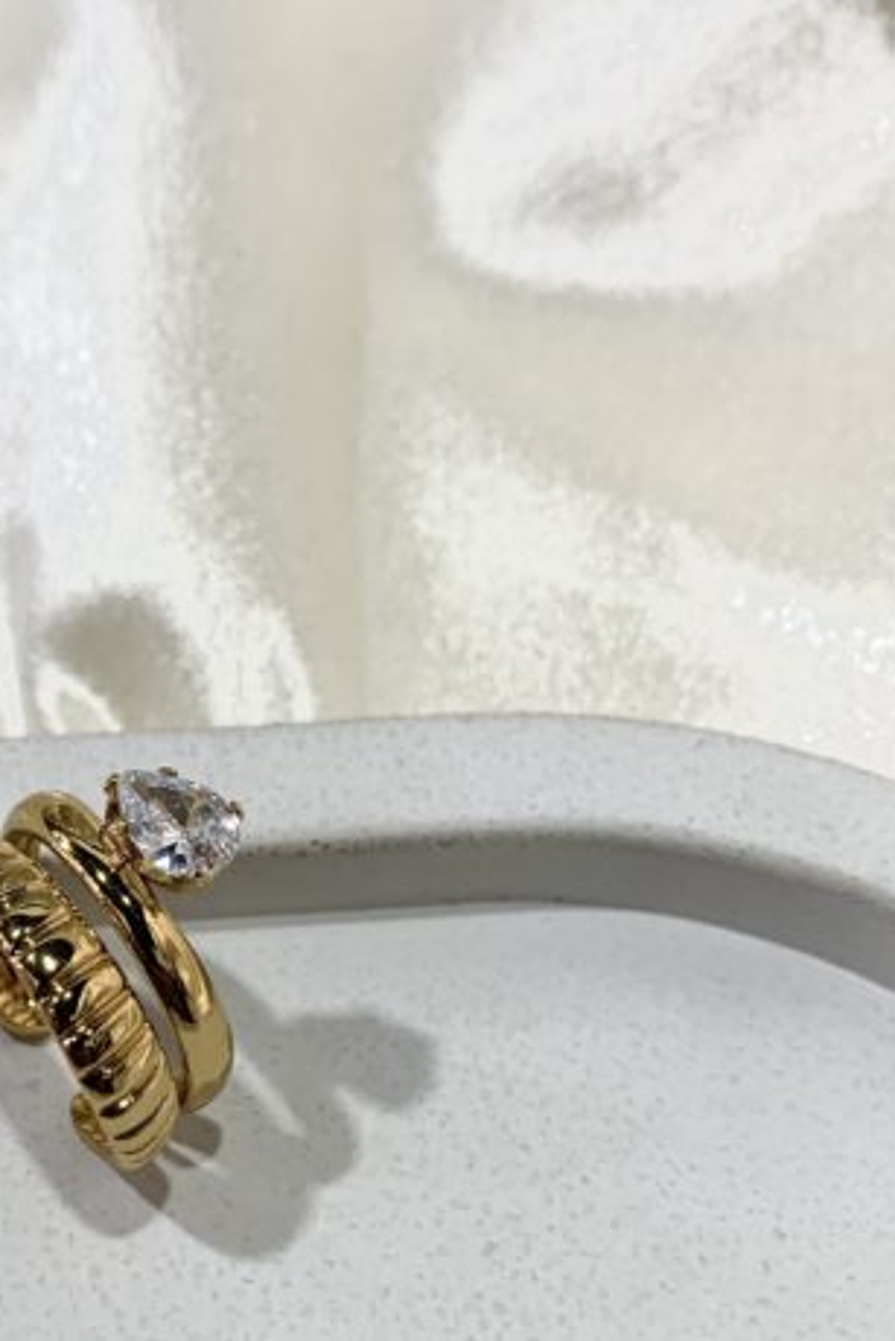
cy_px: 767
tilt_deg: -54.7
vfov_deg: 41.8
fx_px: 1751
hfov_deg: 27.7
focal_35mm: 47
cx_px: 108
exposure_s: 1/100
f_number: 1.8
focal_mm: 4.25
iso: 80
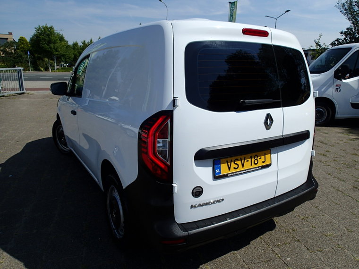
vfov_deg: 54.9
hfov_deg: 69.4
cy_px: 134
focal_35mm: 25
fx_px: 259
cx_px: 180
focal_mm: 4.5
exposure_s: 1/320
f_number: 8
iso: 100
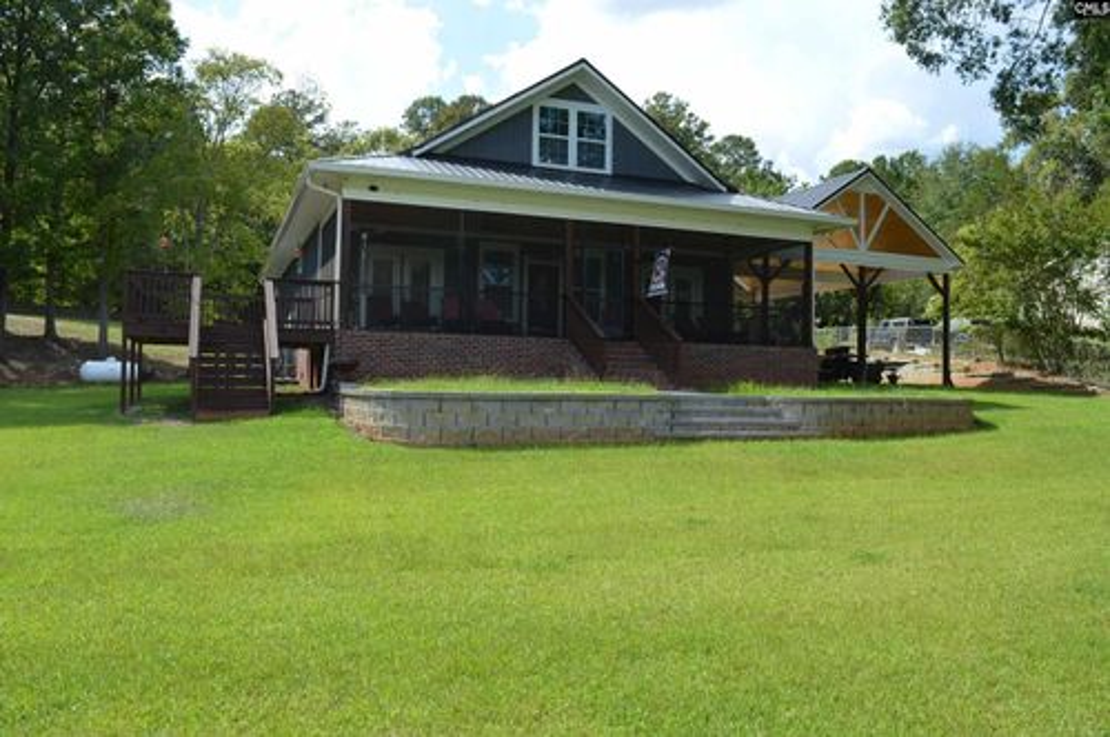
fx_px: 831
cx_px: 555
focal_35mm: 27
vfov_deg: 47.8
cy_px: 368
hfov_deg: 67.4
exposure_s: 1/200
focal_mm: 18
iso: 100
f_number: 7.1
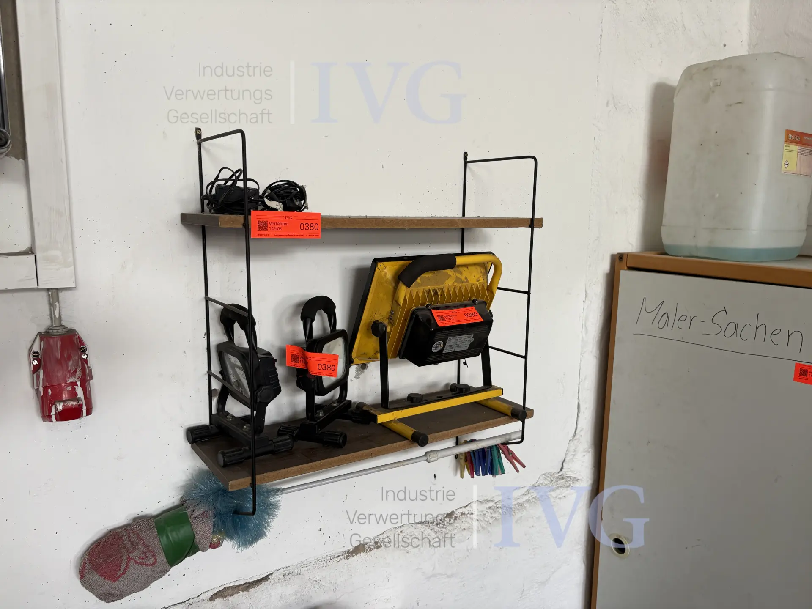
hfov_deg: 67.3
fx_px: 610
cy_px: 304
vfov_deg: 53.1
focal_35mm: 26
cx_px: 406
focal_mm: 5.96
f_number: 1.6
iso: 125
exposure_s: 1/95
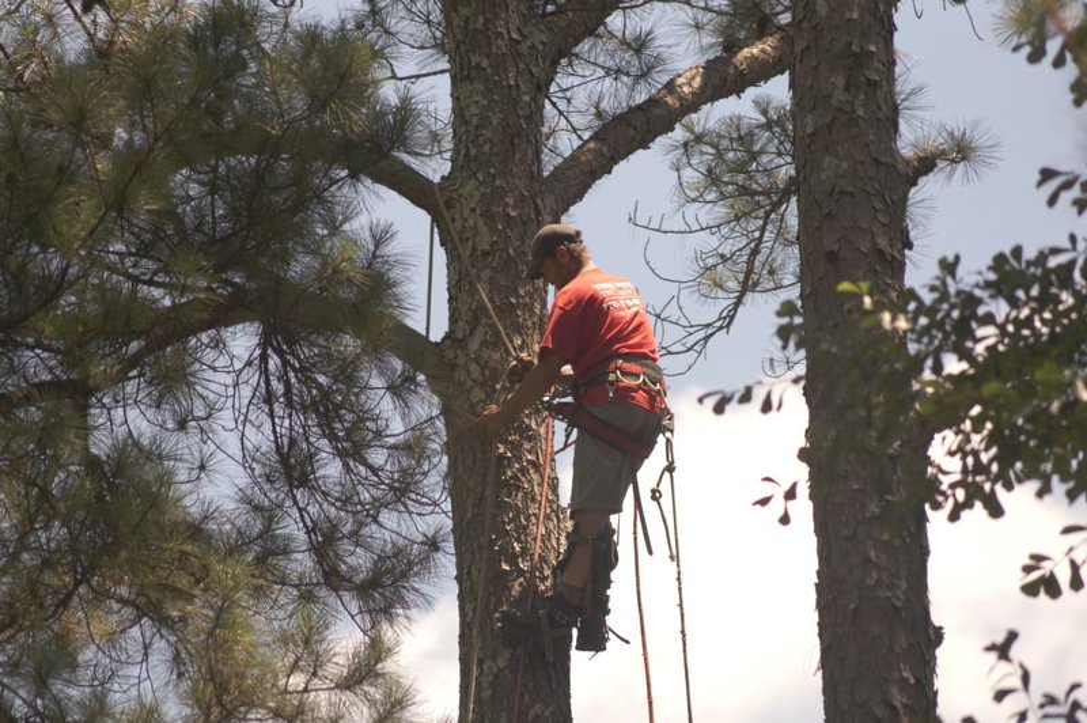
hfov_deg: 6.9
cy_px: 362
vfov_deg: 4.6
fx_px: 9051
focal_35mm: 300
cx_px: 544
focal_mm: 200
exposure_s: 1/2000
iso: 400
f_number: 5.6
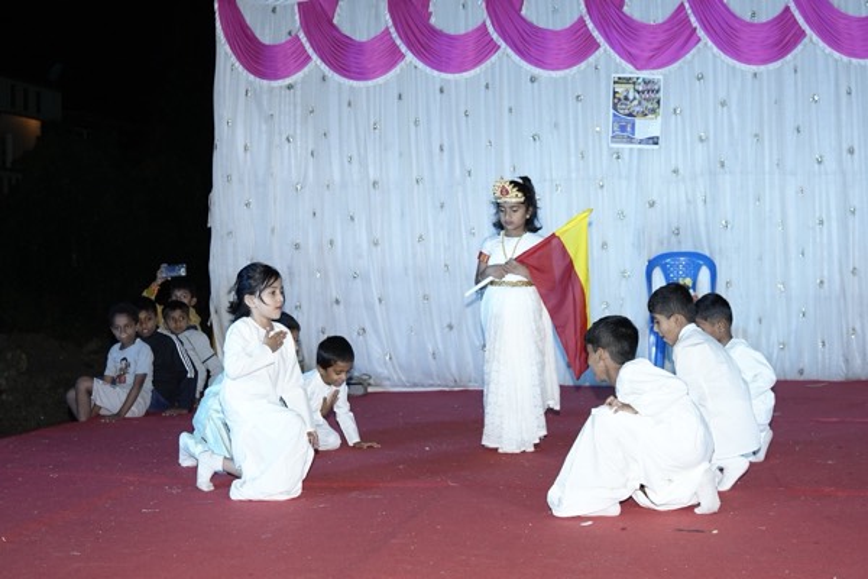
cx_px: 434
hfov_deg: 38.2
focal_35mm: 52
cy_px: 290
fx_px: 1254
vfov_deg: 26.0
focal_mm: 35
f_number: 4
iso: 800
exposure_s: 1/160
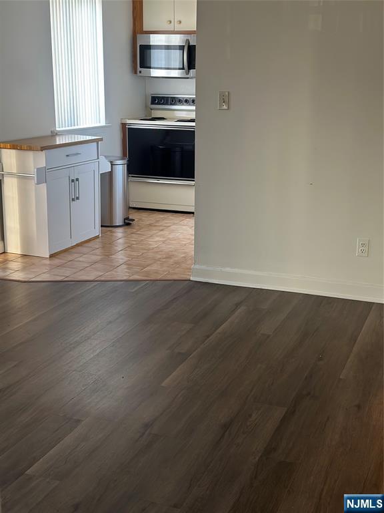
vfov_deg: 39.7
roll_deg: -1.3
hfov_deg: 30.3
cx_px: 192
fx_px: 710
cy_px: 256
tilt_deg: -15.7
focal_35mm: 48
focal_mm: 6.86
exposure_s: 1/60
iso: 320
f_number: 1.78
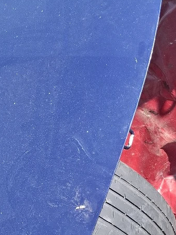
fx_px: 461
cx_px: 47
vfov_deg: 28.6
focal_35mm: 68
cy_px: 111
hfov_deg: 21.4
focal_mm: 5.54
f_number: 1.8
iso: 50
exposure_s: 1/476
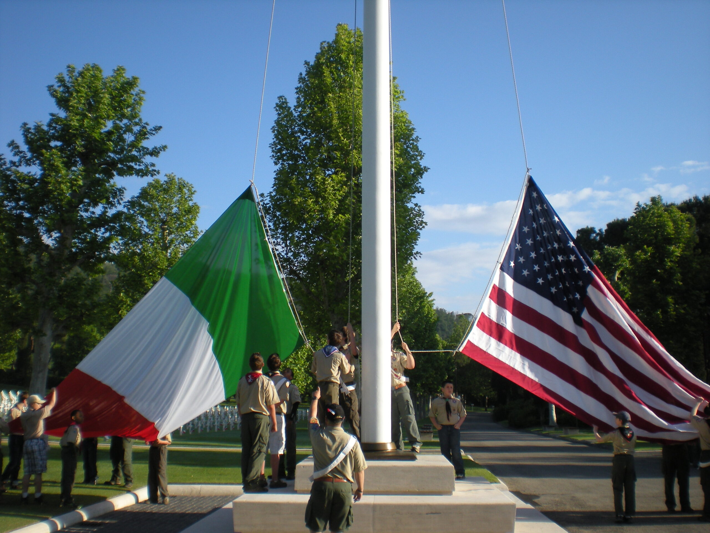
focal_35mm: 38
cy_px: 266
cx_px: 355
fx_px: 779
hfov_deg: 49.0
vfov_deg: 37.7
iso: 64
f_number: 4.6
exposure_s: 1/344
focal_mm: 6.3
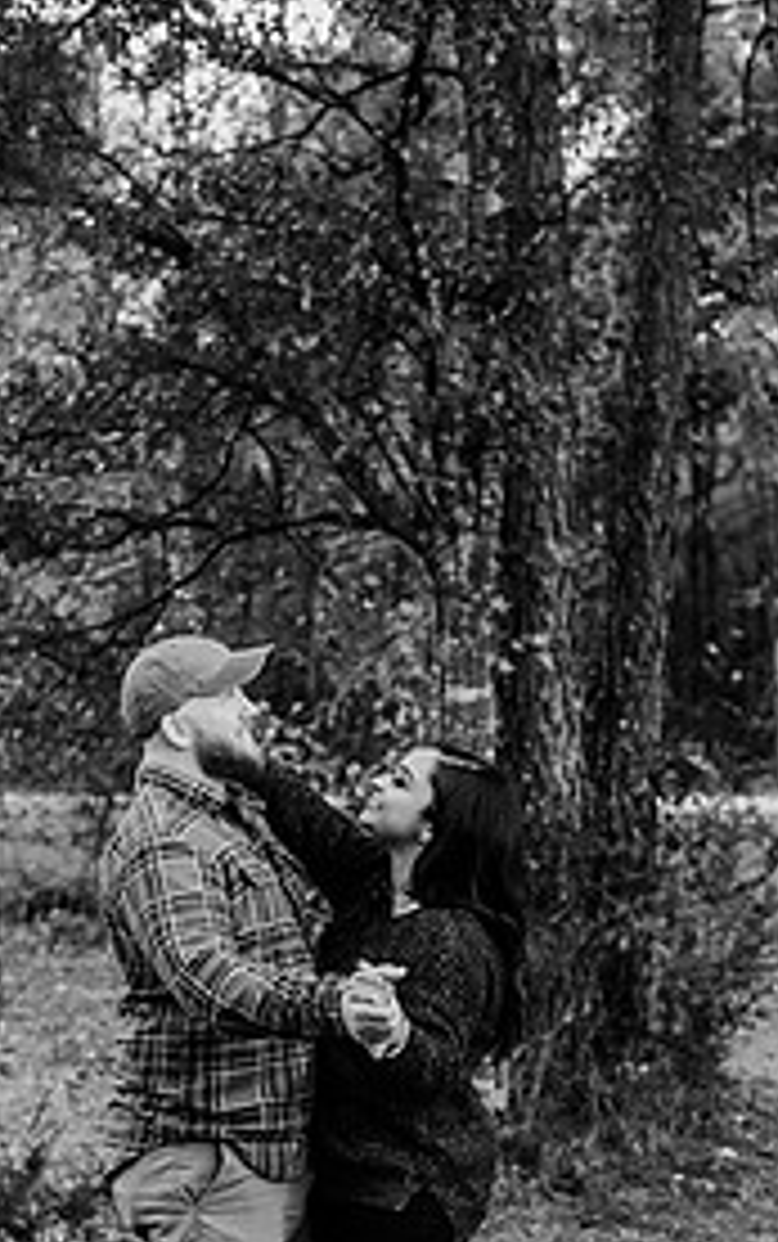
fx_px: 2810
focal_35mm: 83
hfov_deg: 15.8
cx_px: 414
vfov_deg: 24.5
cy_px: 981
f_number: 3.2
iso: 320
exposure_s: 1/640
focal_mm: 50
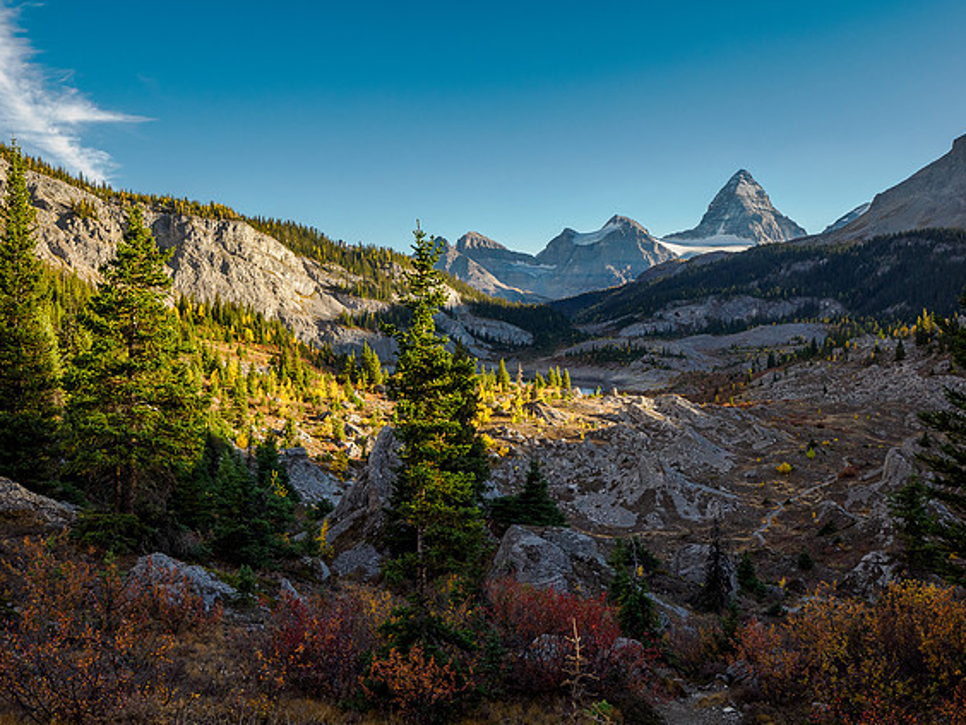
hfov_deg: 50.1
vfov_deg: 38.7
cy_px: 369
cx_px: 473
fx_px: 1033
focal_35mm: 37
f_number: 8
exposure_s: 1/80
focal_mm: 18
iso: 200
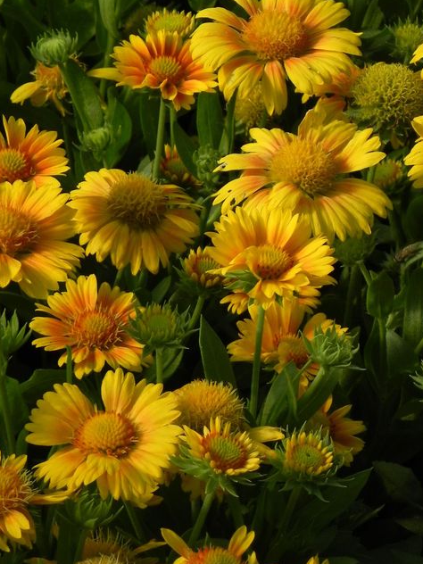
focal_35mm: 205
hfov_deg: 7.2
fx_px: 3340
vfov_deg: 9.7
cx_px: 189
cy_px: 281
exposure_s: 1/1250
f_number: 5
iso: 160
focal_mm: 28.8
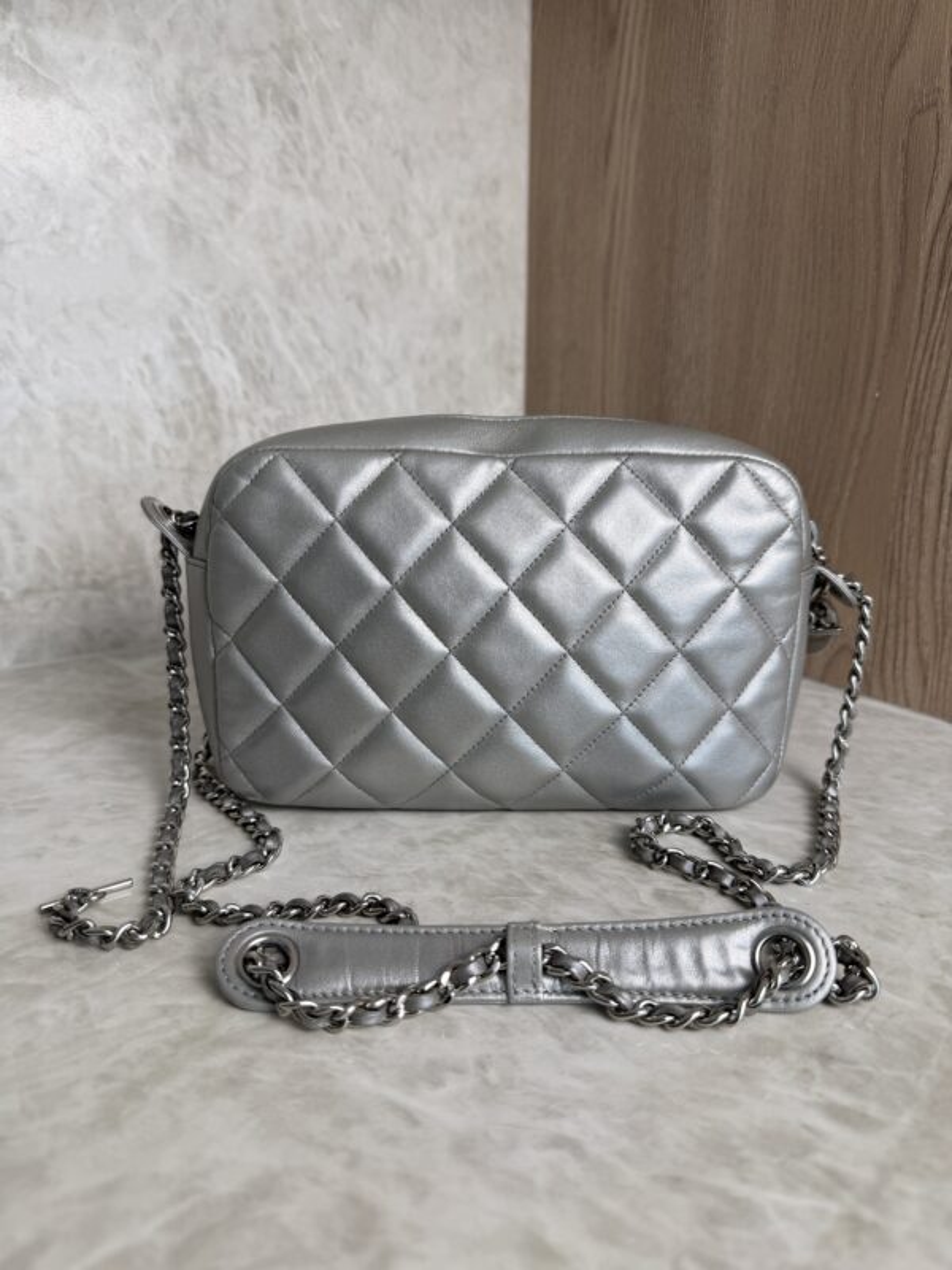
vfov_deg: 71.6
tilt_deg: -14.8
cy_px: 635
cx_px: 476
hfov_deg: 56.8
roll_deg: -0.7
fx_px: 880
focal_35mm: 24
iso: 64
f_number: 1.78
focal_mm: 6.76
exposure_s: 1/120
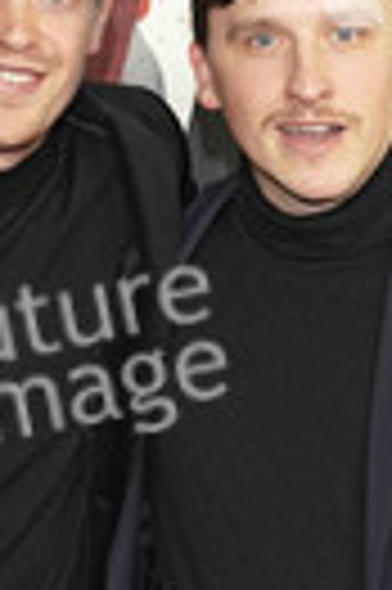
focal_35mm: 216
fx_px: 3537
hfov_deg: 6.3
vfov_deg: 9.5
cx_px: 126
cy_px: 599
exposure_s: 1/250
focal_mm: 71
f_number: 5.6
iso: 1600
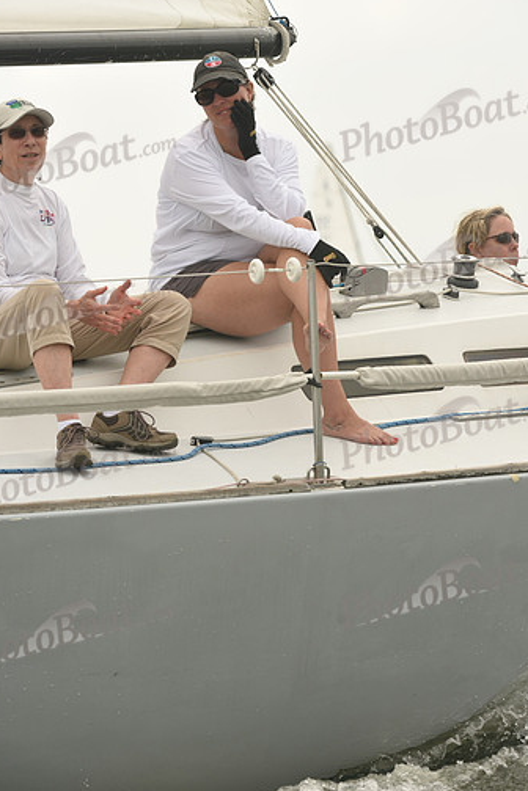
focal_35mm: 230
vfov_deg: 9.0
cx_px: 258
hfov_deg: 6.0
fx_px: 5060
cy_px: 370
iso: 400
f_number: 7.1
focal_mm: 200
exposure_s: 1/800
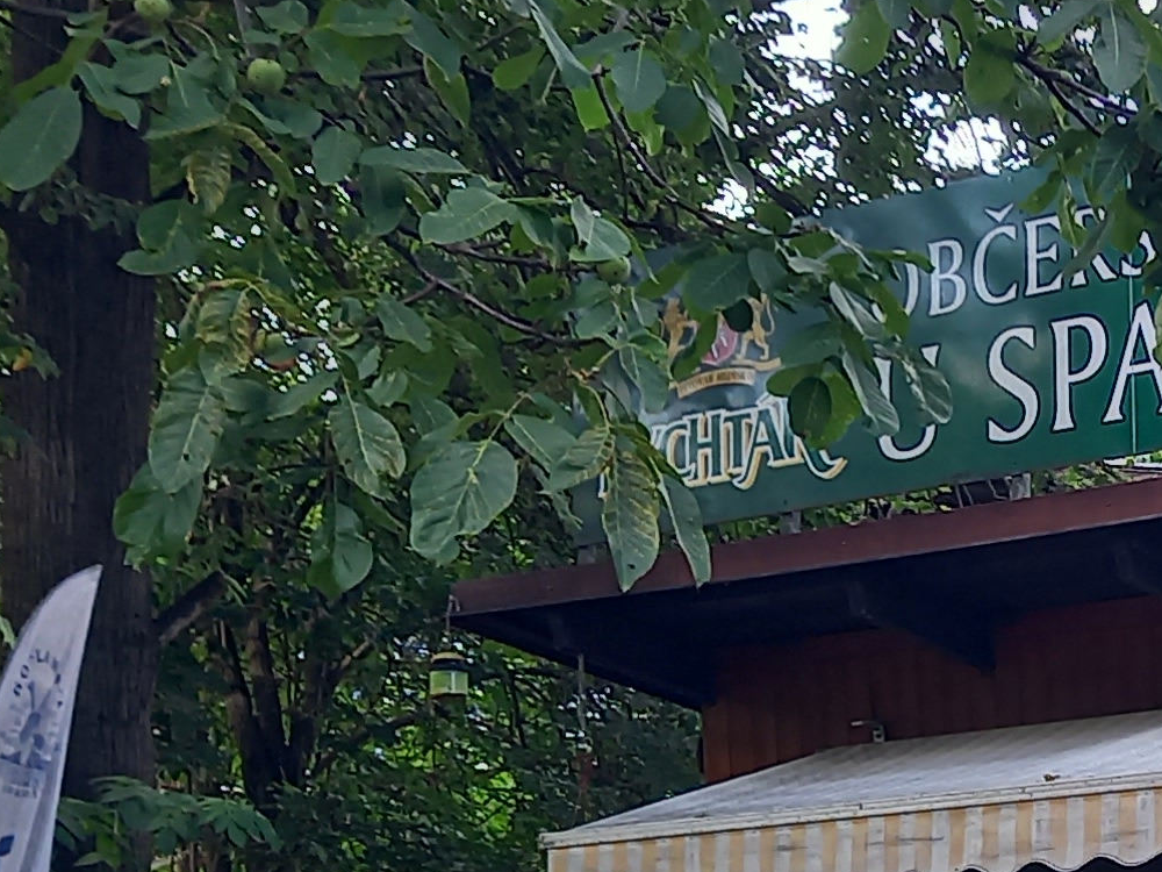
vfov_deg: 14.4
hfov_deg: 18.5
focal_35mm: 100
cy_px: 977
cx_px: 1418
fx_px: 3357
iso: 100
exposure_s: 1/100
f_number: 2
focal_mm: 4.6
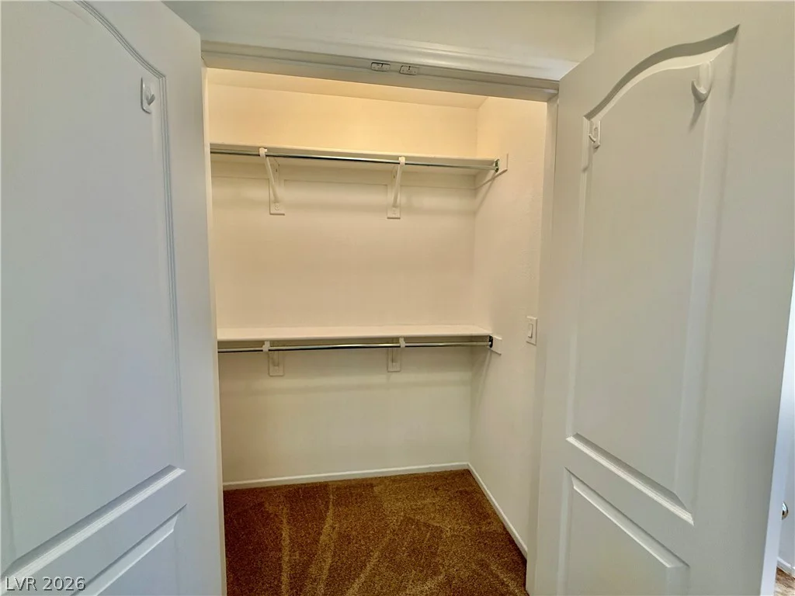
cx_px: 398
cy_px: 298
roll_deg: +0.1
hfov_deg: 102.1
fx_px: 322
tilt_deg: -3.1
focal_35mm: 14
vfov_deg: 85.7
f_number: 2.2
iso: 200
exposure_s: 1/120
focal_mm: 2.22
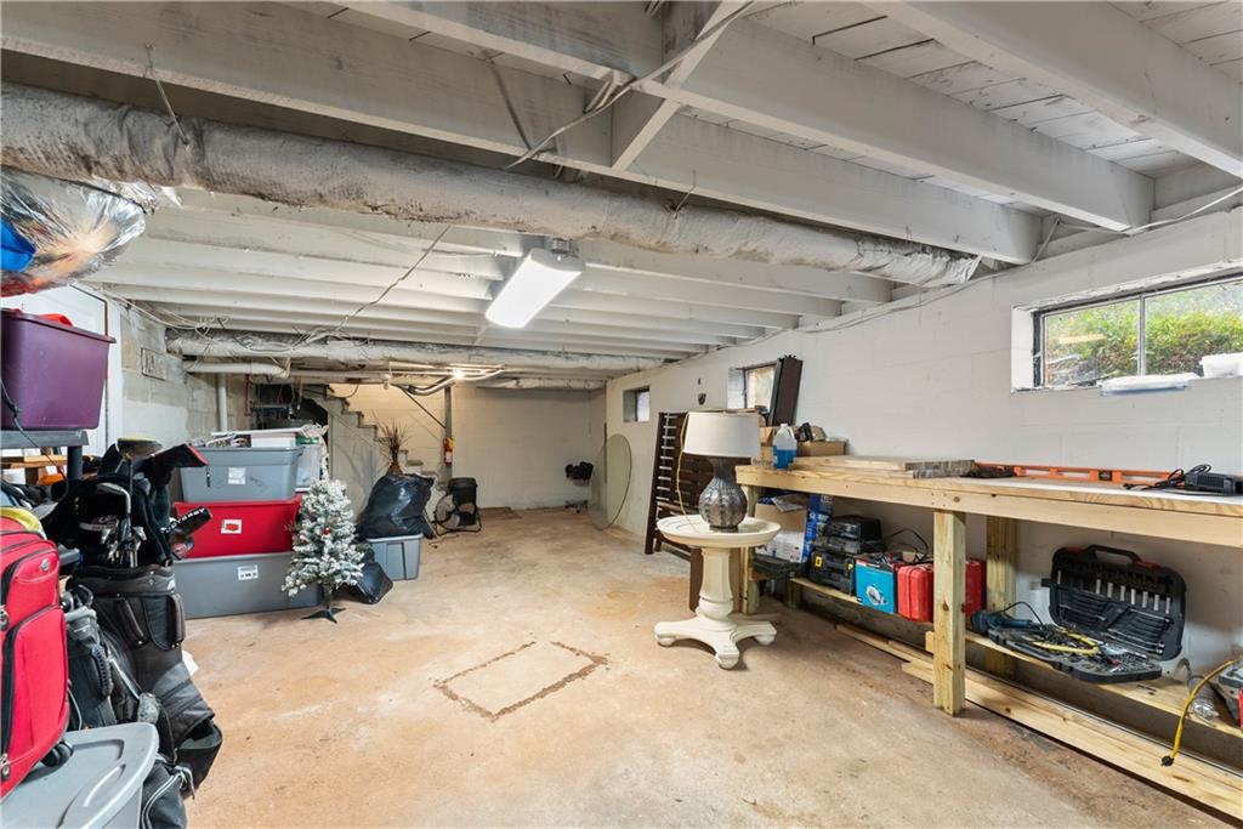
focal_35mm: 14
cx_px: 622
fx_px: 483
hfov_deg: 104.2
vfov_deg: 81.2
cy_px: 414
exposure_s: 1/1.67
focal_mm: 14
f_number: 7.1
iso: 640
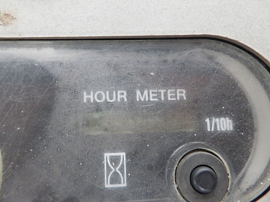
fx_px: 265
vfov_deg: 41.8
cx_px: 135
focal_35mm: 34
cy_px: 101
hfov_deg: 54.0
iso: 250
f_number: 3.8
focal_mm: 6.1
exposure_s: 1/50
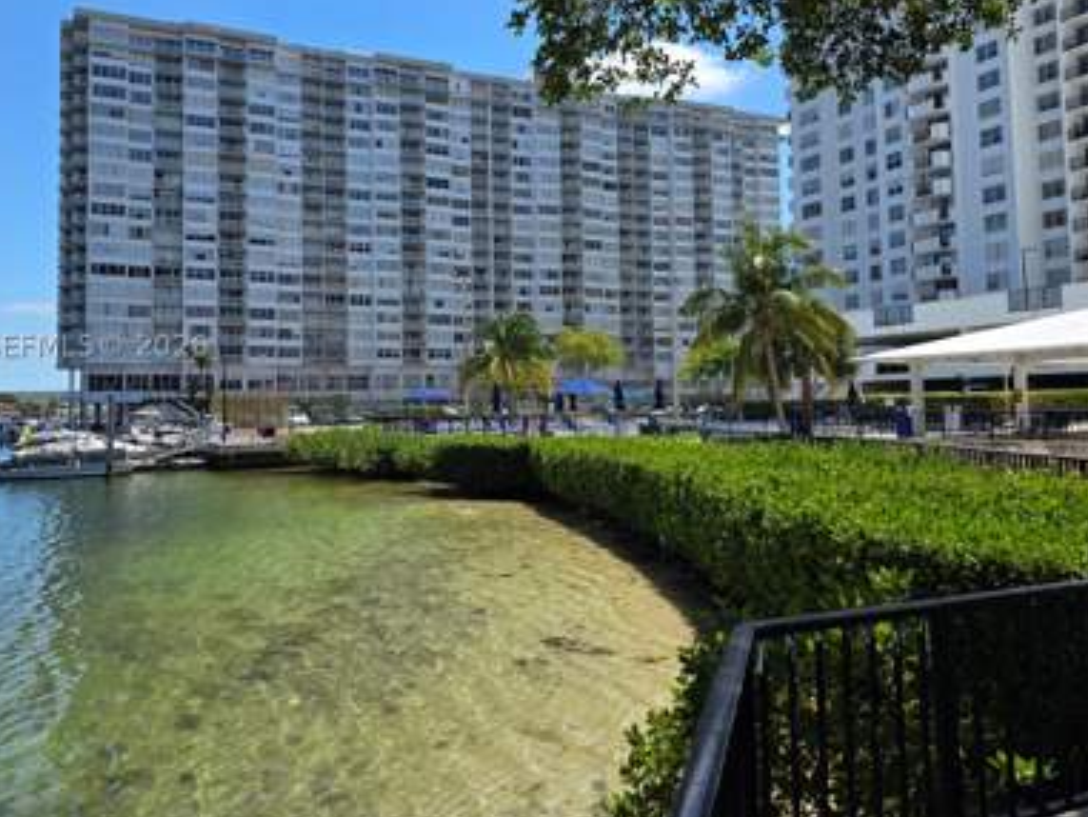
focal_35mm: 29
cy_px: 346
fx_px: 912
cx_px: 471
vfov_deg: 48.1
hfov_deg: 61.4
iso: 80
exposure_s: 1/5153
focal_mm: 6.3
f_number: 1.7
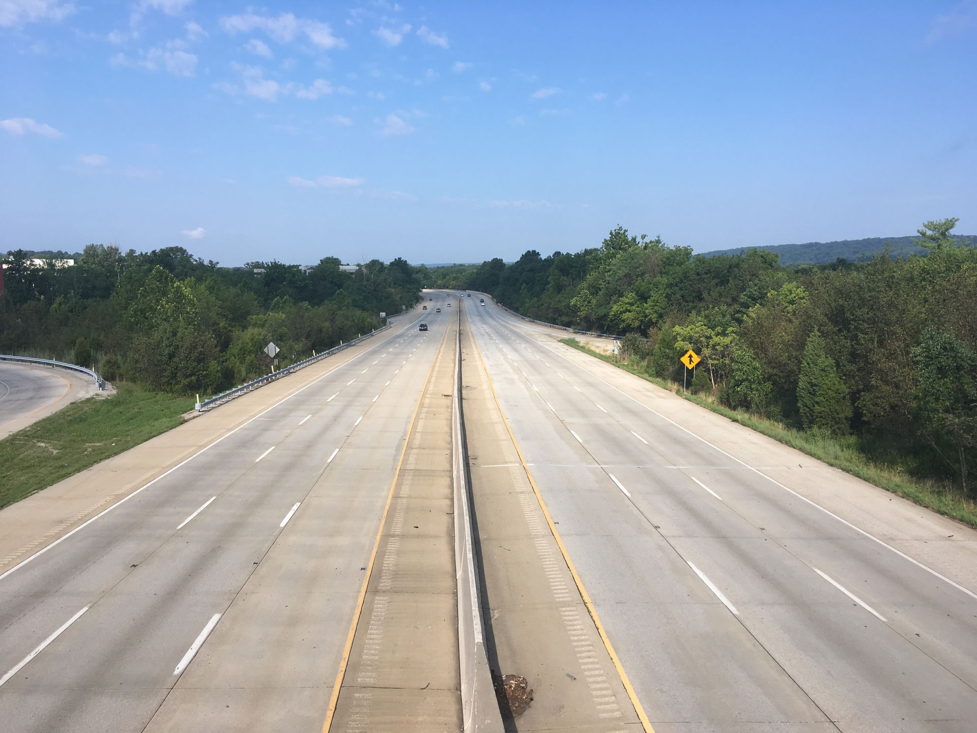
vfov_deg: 48.2
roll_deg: +0.7
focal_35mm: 29
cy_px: 366
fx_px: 818
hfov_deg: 61.7
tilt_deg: -8.7
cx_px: 488
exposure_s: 1/1451
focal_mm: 4.15
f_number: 2.2
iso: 25
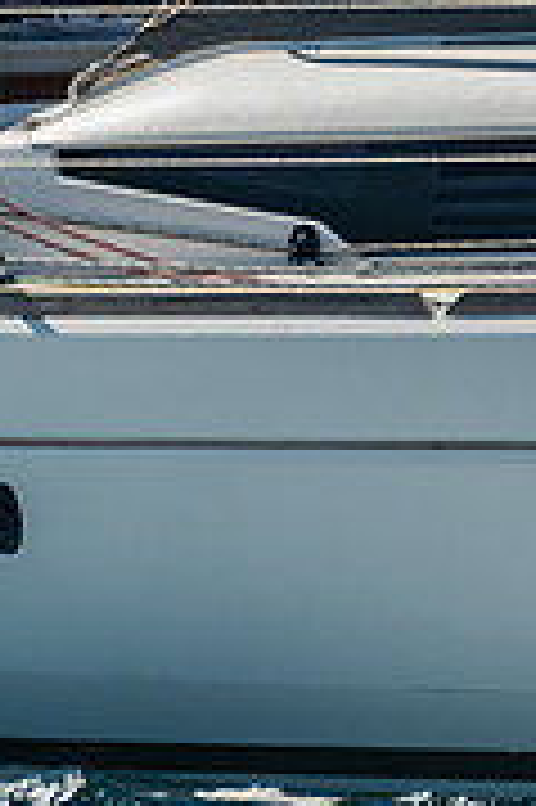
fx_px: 18303
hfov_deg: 1.7
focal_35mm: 818
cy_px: -371
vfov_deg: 2.5
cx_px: -185
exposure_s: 1/800
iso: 160
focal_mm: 150
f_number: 6.3
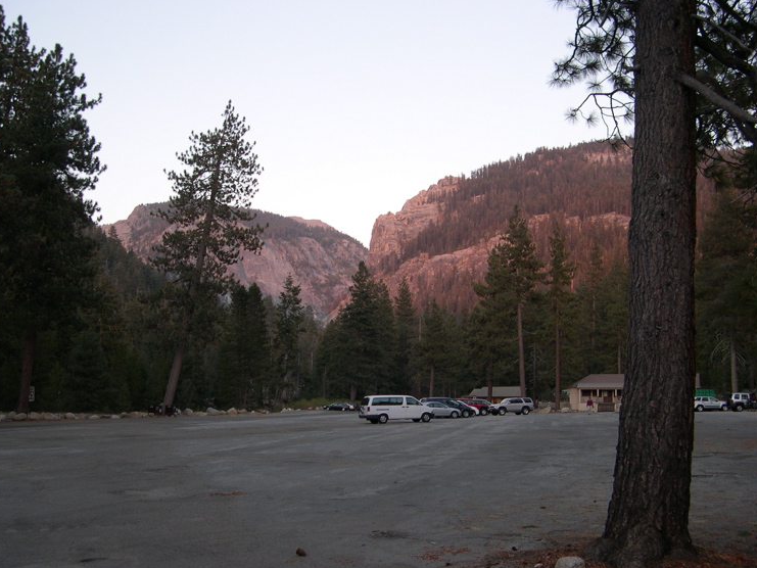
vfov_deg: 35.1
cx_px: 378
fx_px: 897
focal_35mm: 41
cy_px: 288
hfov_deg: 45.8
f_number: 2.8
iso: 100
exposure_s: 1/52.3
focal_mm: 8
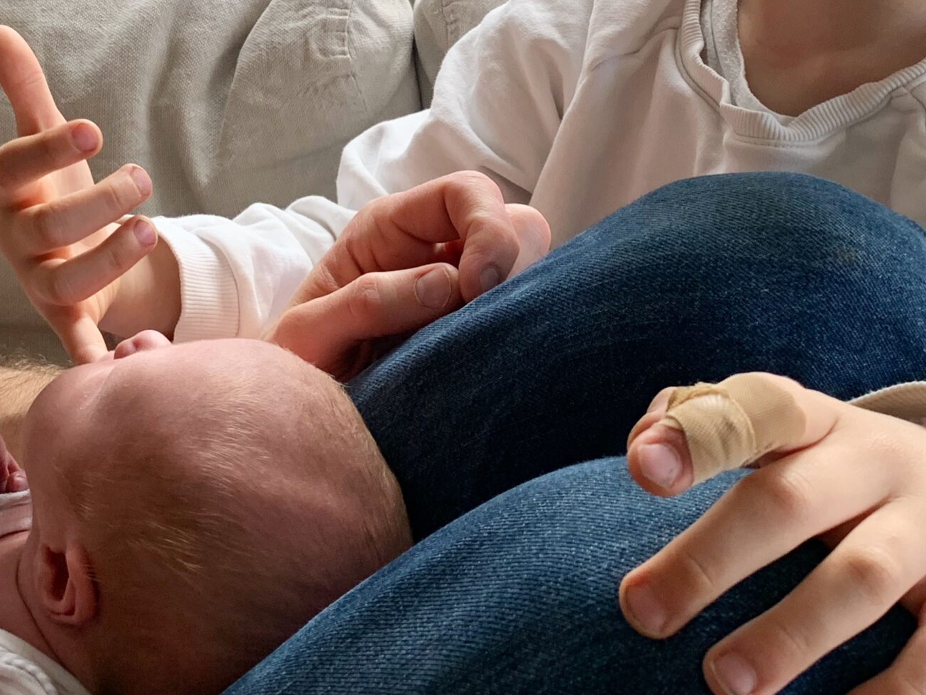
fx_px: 1364
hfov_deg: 37.2
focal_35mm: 51
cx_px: 585
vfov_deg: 27.2
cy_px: 30
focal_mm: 4.25
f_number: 1.8
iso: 100
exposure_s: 1/106
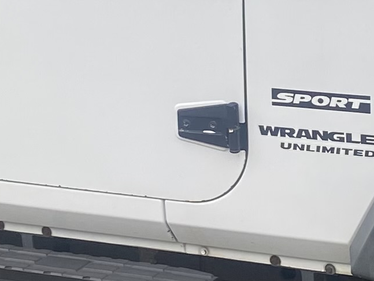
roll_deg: +2.5
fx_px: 1750
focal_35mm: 162
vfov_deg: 9.2
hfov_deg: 12.1
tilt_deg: -12.4
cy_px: 84
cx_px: 371
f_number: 1.8
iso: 32
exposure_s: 1/332
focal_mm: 4.25
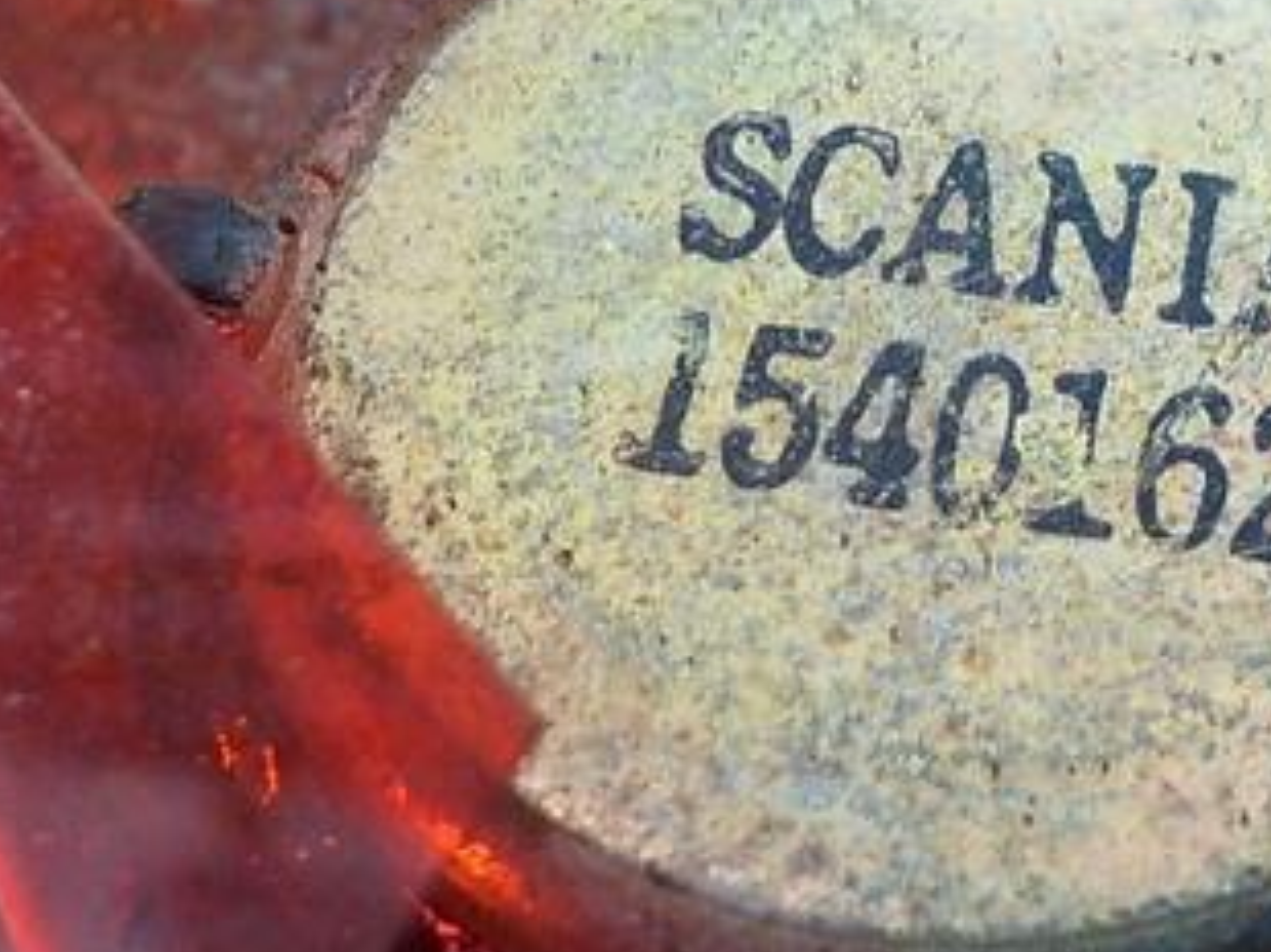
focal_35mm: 62
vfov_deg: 23.5
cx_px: 1000
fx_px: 2275
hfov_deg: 30.5
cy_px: 328
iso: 280
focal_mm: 4.1
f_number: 3.3
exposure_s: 1/30
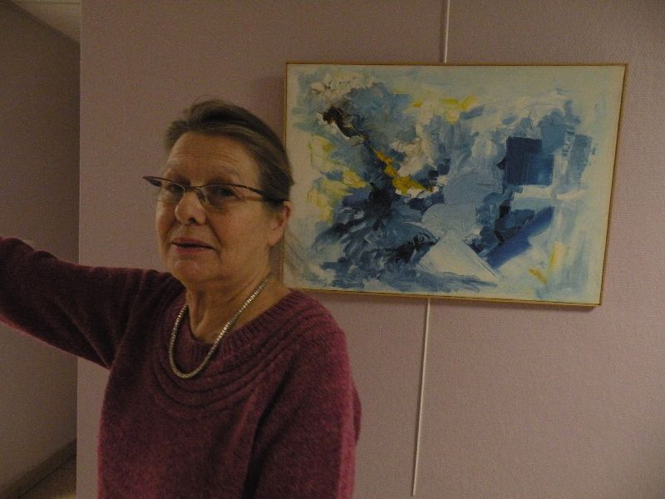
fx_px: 519
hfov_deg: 65.3
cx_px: 332
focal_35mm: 27
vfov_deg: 51.4
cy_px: 250
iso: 400
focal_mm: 4.7
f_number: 2.8
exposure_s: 1/60
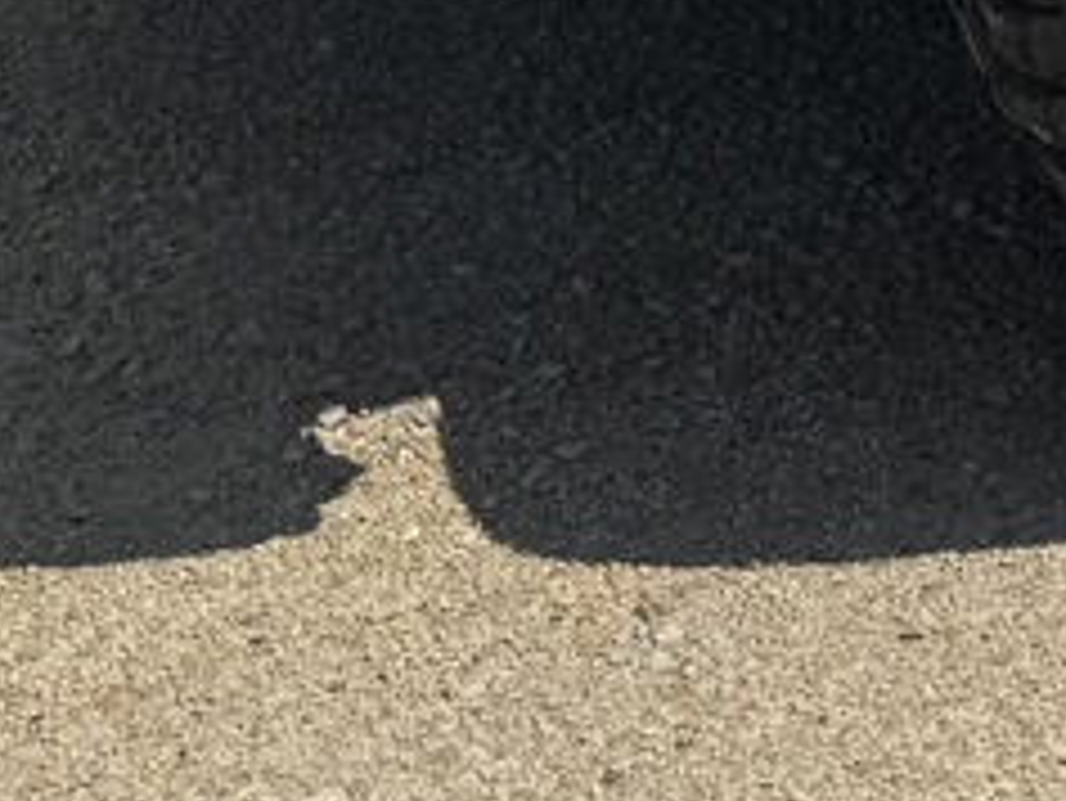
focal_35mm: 146
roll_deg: -0.2
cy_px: -1098
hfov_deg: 10.9
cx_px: 2766
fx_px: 4498
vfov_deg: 9.2
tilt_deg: -7.1
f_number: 1.78
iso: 80
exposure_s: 1/10417
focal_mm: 6.76
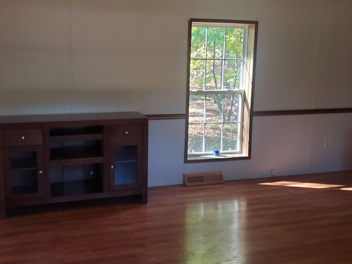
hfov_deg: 50.1
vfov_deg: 38.5
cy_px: 105
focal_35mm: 37
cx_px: 166
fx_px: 376
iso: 250
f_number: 1.5
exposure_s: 1/120
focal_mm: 4.3
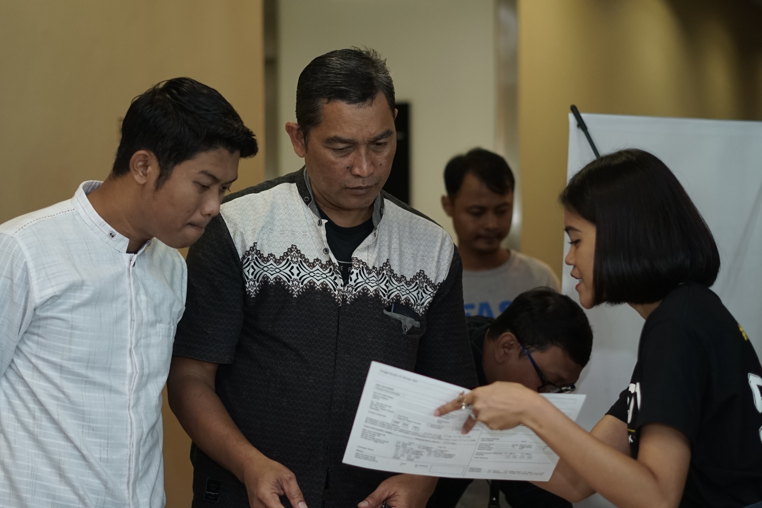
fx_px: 1587
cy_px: 254
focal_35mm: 75
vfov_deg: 18.2
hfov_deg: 27.0
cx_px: 381
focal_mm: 50
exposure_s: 1/160
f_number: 2
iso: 800
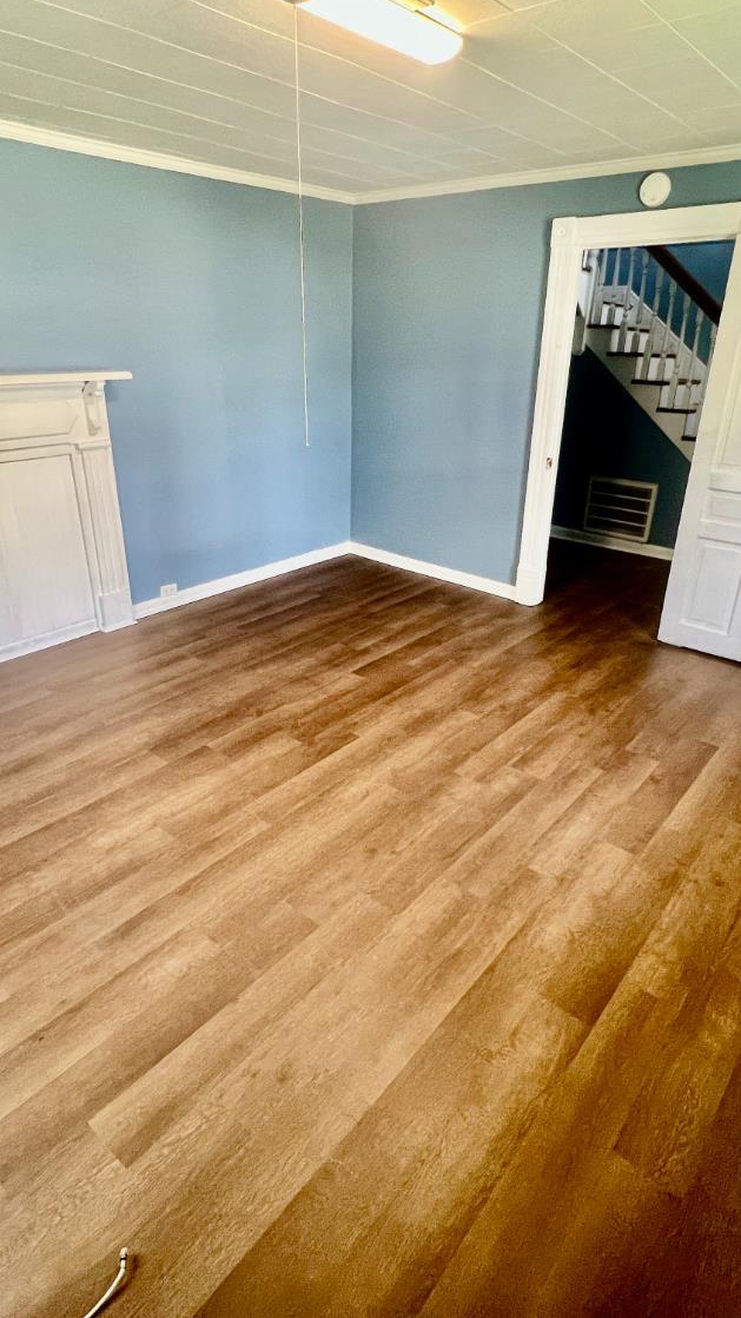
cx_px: 375
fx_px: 664
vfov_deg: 89.6
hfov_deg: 58.4
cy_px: 656
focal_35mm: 19
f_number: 1.8
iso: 200
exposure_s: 1/60
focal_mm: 1.57
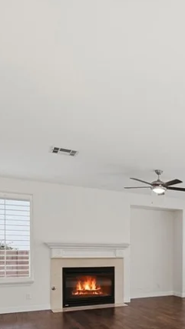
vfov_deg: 53.3
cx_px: 245
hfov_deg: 27.6
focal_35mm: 35
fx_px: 306
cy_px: 258
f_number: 10
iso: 500
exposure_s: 1/160
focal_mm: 14
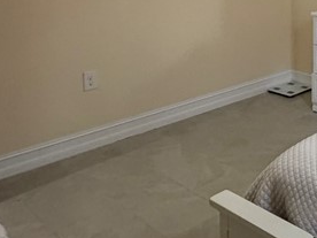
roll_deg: +0.0
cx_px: 380
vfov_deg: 25.7
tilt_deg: -4.5
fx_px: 476
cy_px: -32
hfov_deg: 31.0
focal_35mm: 52
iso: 400
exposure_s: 1/60
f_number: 2.2
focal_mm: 2.22
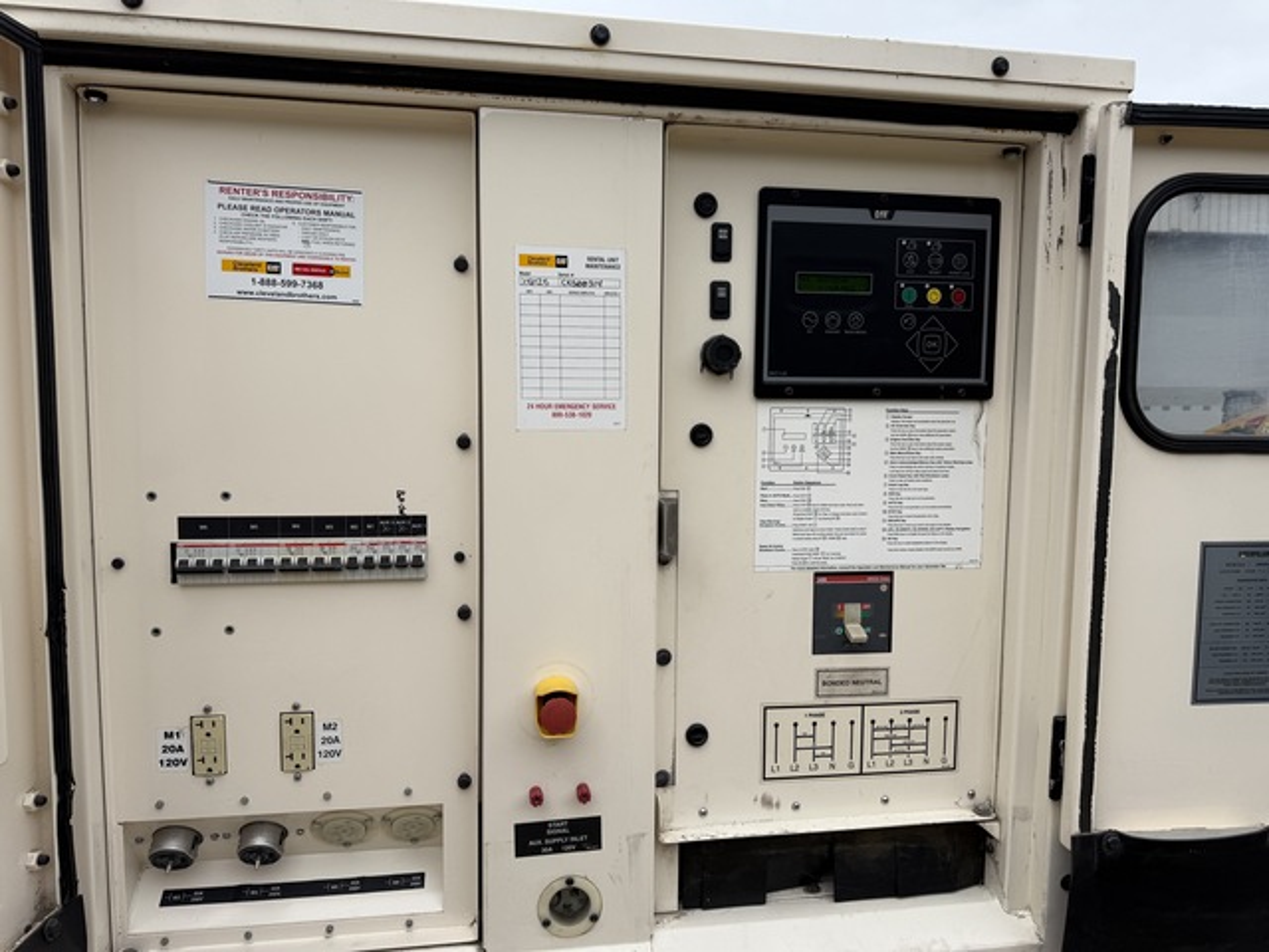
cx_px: 634
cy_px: 476
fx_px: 880
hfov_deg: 71.6
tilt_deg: -3.7
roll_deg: +0.2
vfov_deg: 56.8
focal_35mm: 24
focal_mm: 6.76
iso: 80
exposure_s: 1/3953
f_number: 1.78
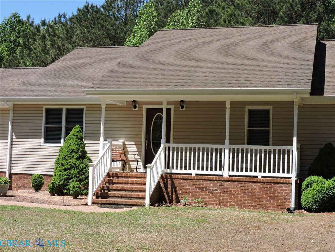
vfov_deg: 26.6
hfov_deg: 34.9
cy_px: 126
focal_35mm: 55
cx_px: 168
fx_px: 532
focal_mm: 9.8
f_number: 3.7
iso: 100
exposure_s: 1/640
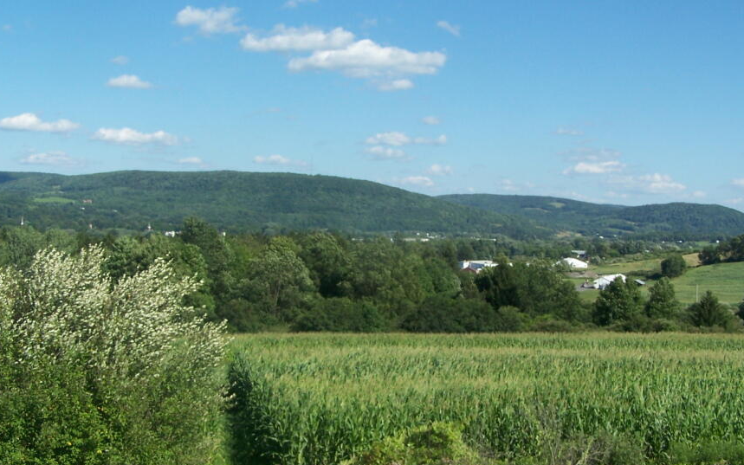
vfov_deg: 26.9
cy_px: 229
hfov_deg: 41.8
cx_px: 391
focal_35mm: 48
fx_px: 973
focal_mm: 6.3
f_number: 4
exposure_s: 1/800
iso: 80
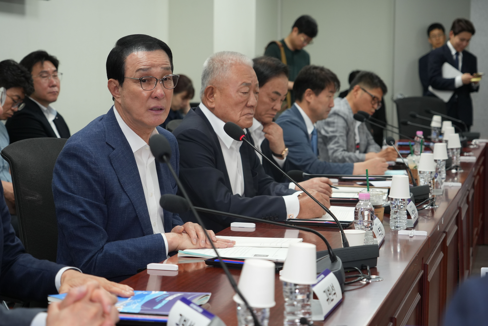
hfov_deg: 25.4
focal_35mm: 80
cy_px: 163
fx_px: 1084
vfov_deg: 17.1
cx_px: 244
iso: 1600
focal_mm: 80
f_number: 5.6
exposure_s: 1/125
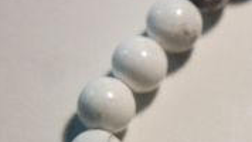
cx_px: 377
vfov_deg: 4.9
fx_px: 1630
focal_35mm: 244
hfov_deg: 8.6
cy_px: 196
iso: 800
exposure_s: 1/80
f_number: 5.6
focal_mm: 45
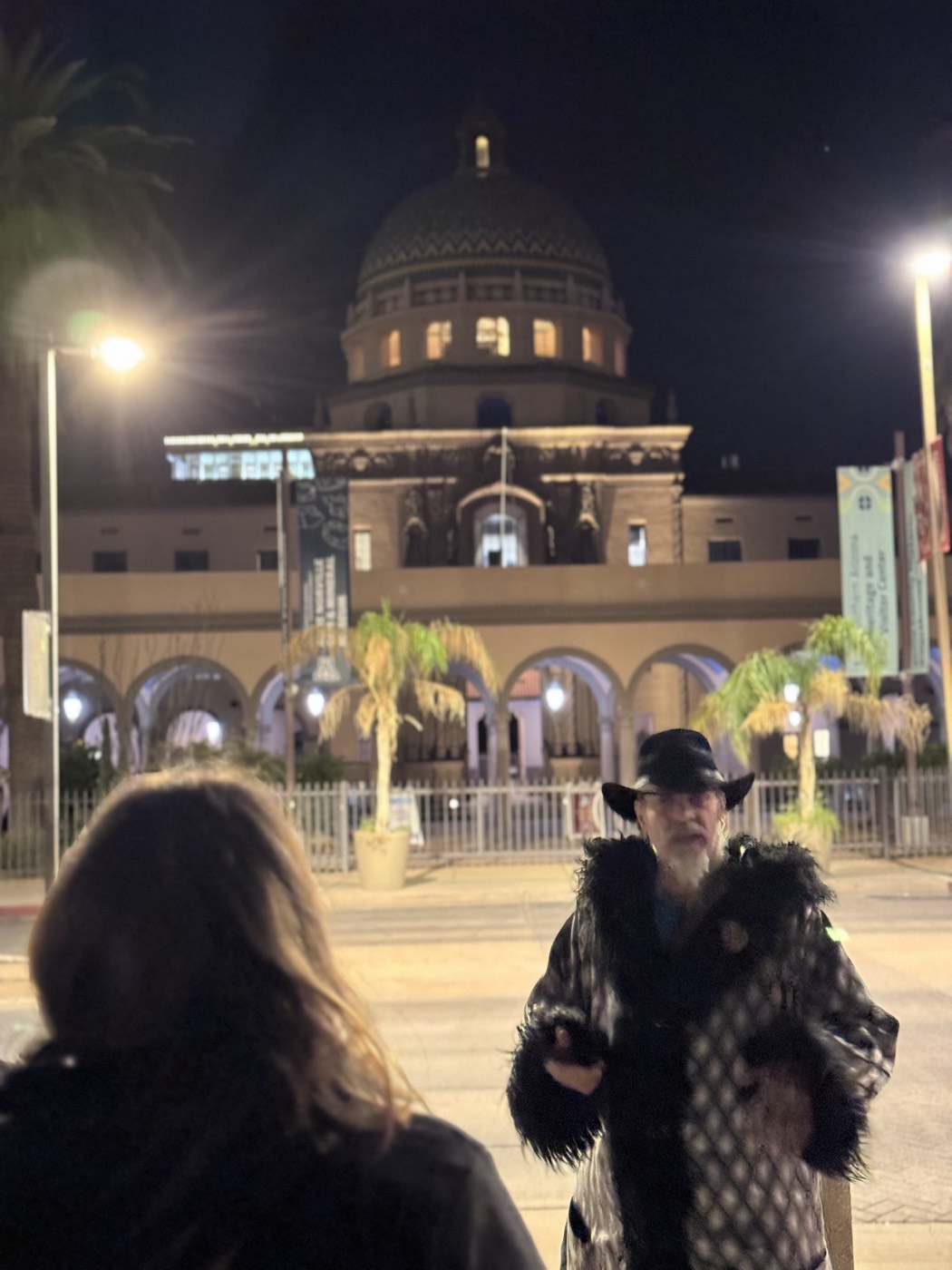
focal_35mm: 48
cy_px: 635
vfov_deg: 39.7
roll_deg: +1.5
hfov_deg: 30.3
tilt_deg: +1.2
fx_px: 1760
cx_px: 476
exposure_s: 1/20
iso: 800
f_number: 1.78
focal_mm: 6.76
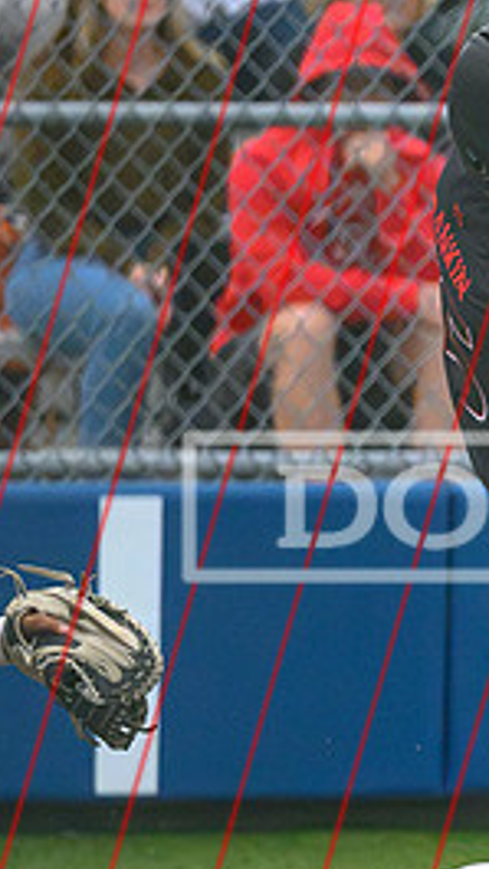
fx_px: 17271
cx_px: 1011
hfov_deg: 1.6
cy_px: 459
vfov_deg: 2.9
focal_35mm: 749
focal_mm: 200
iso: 5000
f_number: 2.8
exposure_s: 1/2500
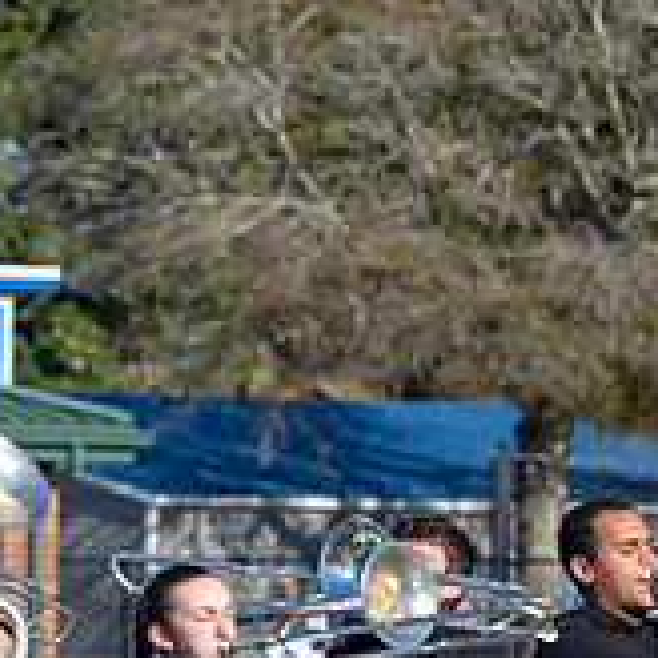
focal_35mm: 571
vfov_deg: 3.1
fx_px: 12280
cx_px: -349
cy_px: 744
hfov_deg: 3.1
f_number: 5
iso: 320
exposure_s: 1/2000
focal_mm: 190
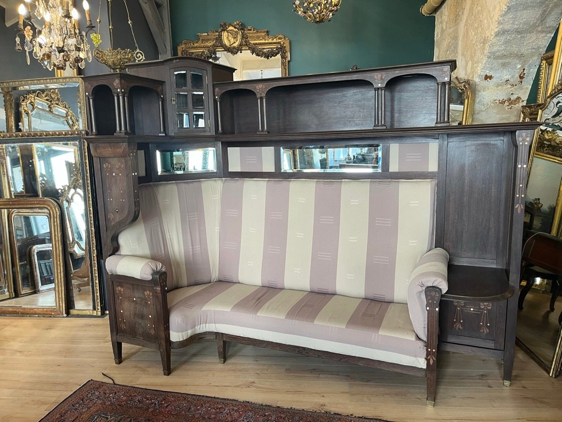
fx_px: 422
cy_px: 211
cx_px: 281
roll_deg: +2.1
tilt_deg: -10.8
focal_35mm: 26
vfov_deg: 53.1
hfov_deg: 67.3
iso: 80
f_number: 1.6
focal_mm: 5.1
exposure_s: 1/50
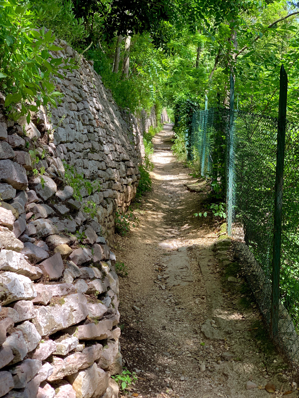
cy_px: 199
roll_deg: +1.0
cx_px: 150
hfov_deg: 28.0
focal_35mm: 52
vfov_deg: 36.8
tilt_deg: -0.9
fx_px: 599
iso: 16
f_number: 2.4
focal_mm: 6
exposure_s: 1/88
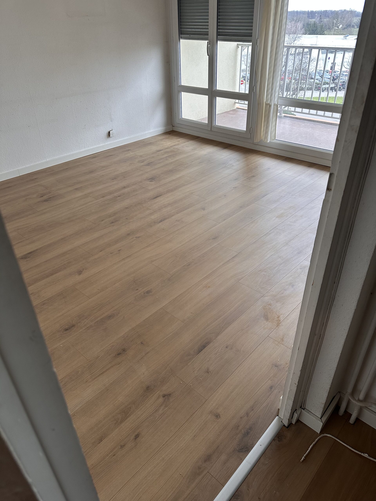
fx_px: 348
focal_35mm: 24
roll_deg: +1.9
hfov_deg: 56.8
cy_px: 250
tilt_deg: -34.0
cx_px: 188
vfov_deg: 71.6
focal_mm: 6.86
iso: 200
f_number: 1.78
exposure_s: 1/121
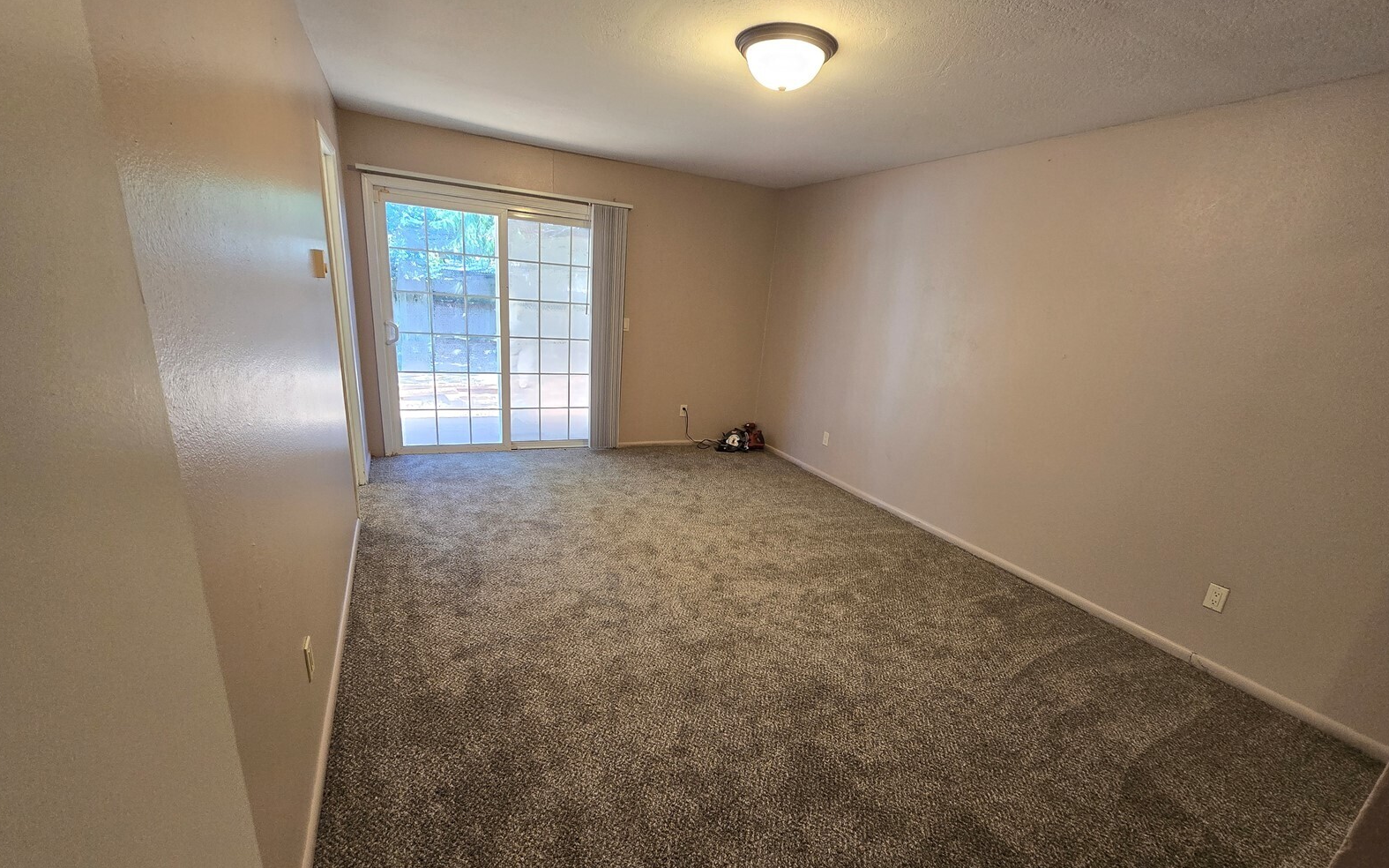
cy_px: 482
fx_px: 530
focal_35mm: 14
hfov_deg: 105.3
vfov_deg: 78.4
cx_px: 695
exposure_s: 1/60
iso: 250
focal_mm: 2.2
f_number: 2.2
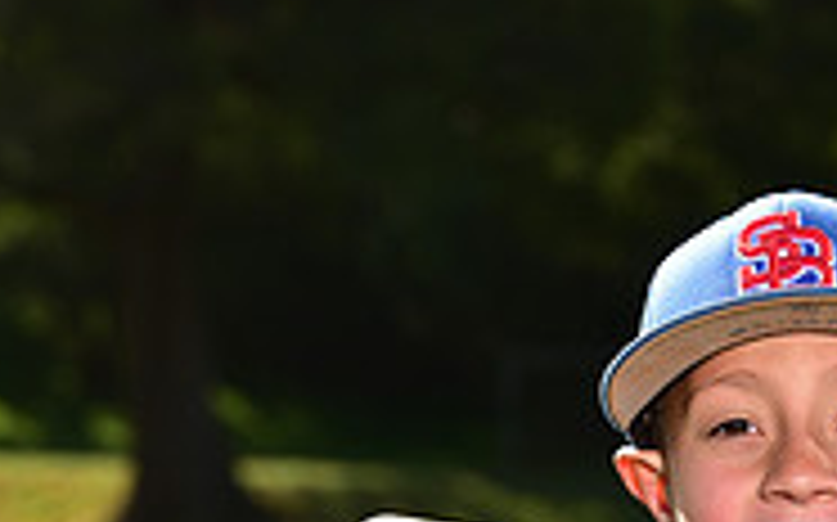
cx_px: 763
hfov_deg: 7.2
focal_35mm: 292
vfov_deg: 4.4
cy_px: 981
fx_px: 6657
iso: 80
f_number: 5.6
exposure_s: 1/250
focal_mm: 92
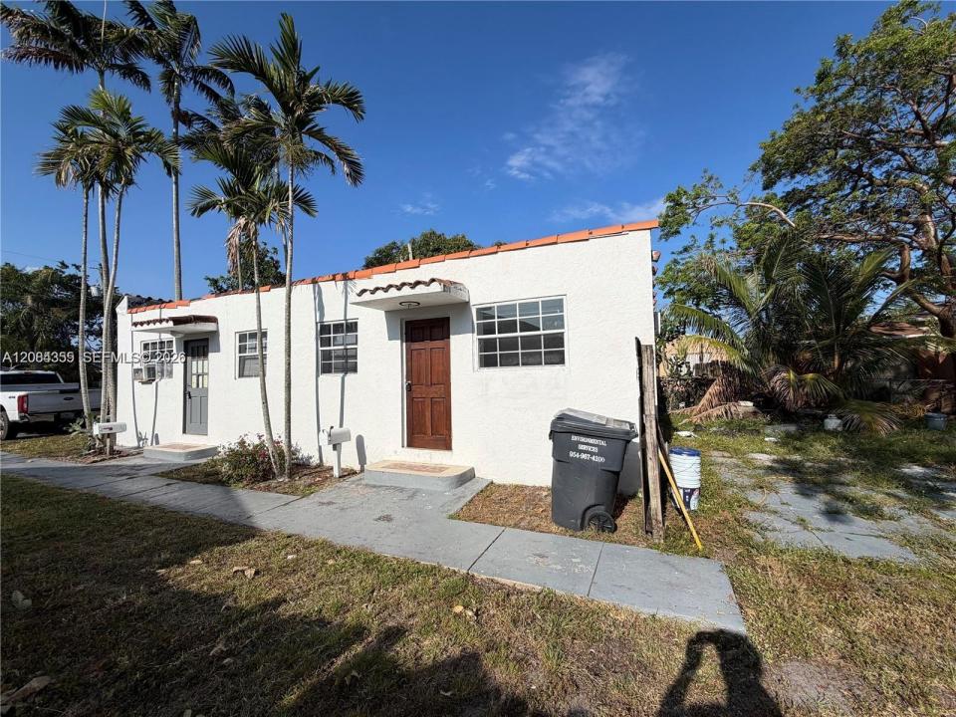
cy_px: 358
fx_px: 387
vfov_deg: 85.7
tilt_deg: +3.5
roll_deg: +1.9
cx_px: 478
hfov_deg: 102.1
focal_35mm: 14
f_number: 2.2
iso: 20
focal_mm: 2.22
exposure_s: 1/1572
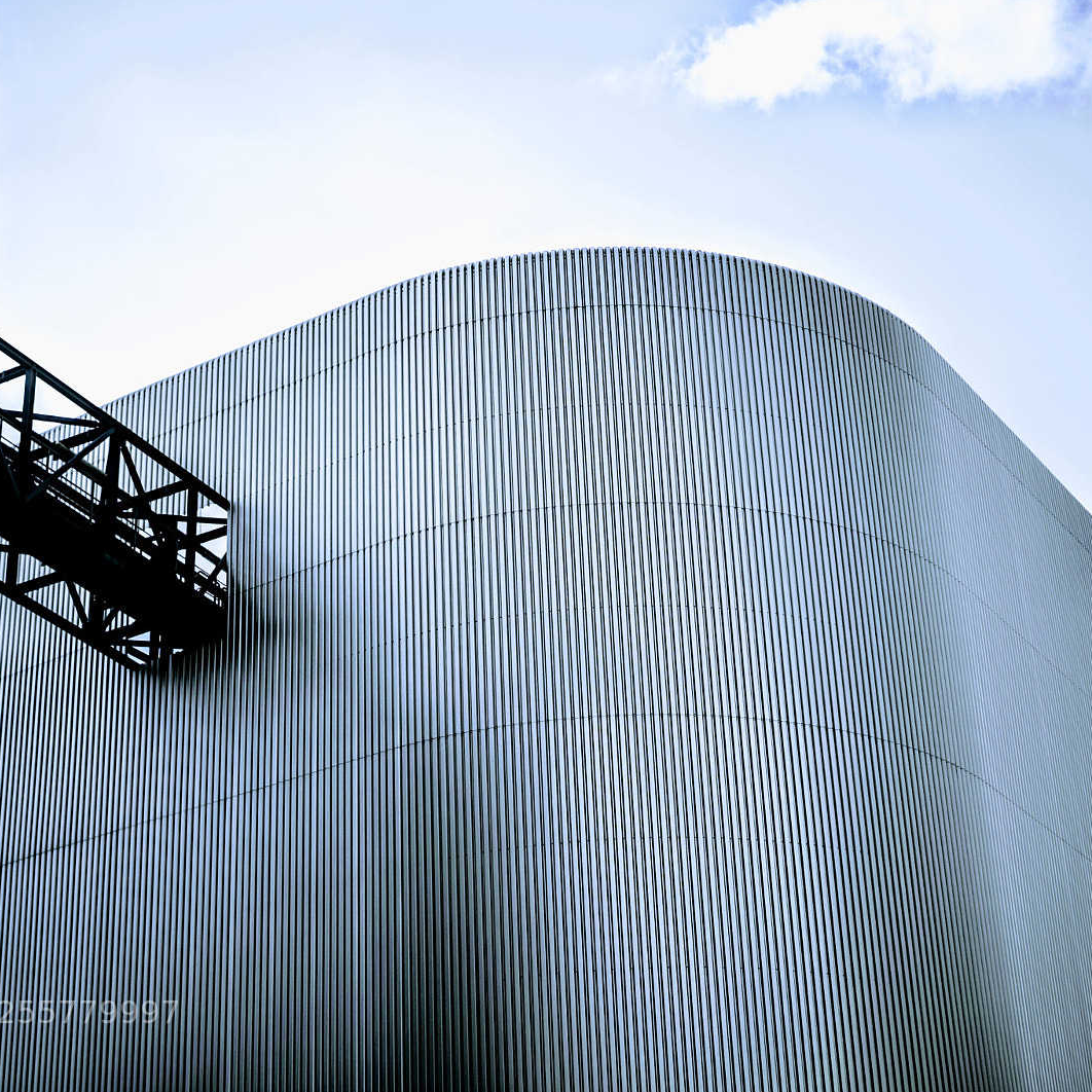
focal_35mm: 64
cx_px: 464
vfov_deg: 26.9
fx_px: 2284
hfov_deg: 26.9
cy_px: 545
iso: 100
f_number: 1.8
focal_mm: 50
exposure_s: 1/1250
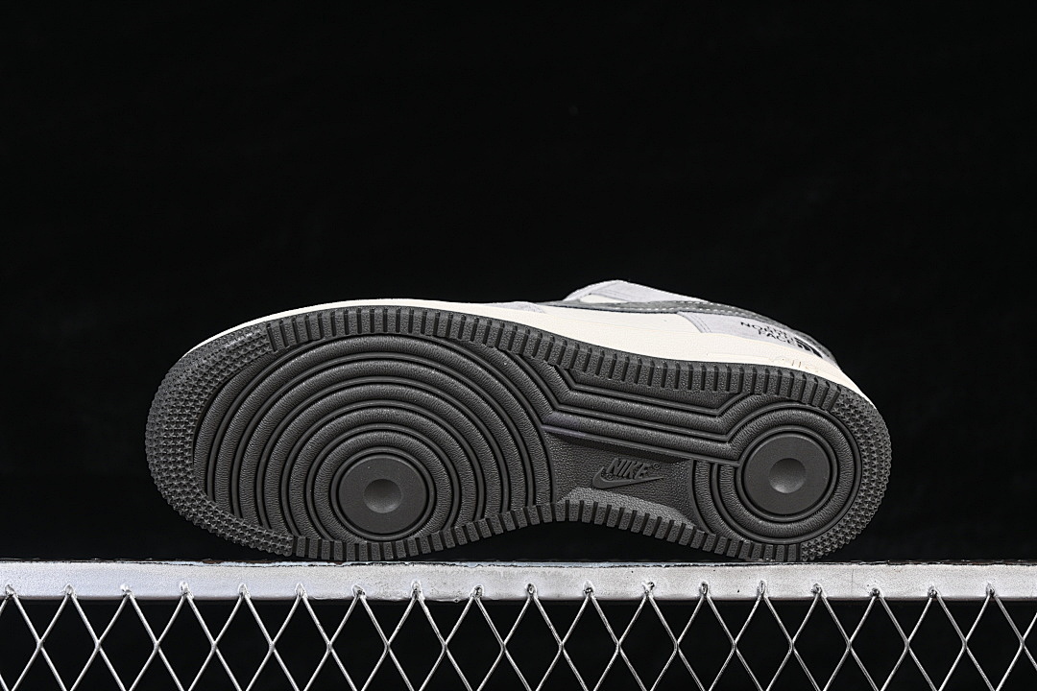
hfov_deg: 27.0
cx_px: 518
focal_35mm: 75
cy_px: 346
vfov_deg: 18.2
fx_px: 2160
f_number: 6.3
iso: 160
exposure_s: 1/60
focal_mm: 50
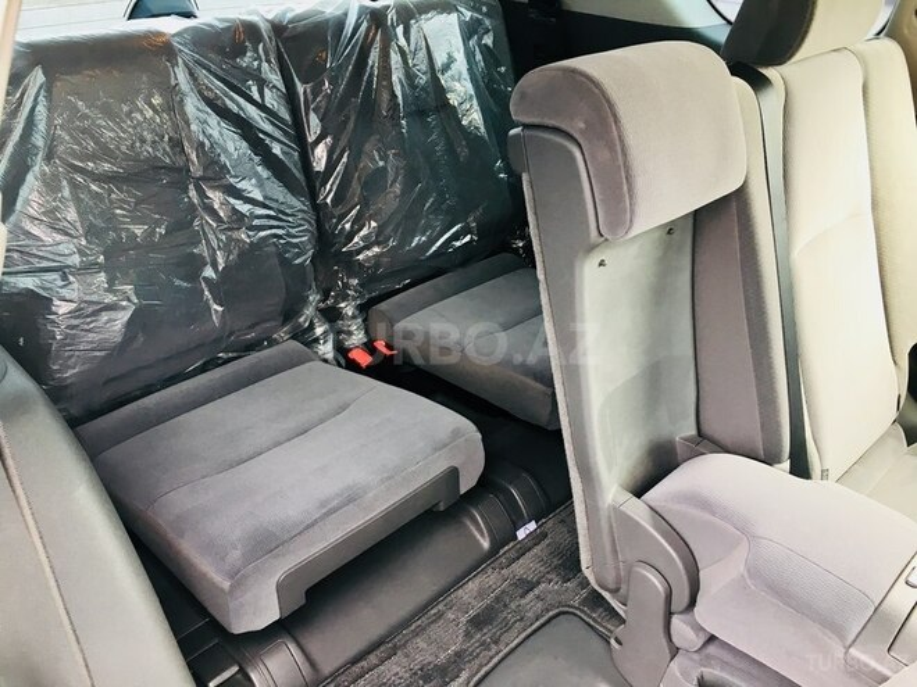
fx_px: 768
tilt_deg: -27.4
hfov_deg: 61.7
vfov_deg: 48.2
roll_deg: -1.5
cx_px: 458
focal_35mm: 29
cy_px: 344
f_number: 2.2
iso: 40
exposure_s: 1/33
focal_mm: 4.15
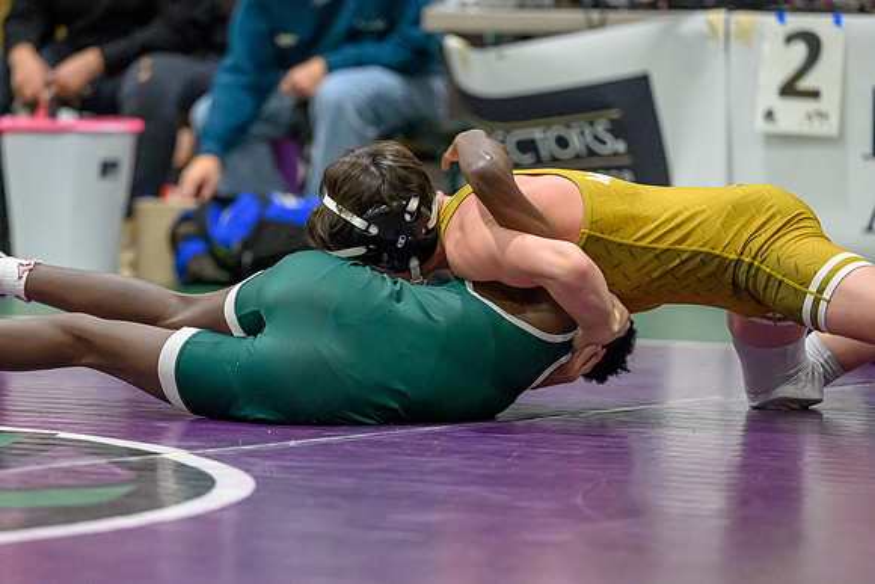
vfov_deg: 5.8
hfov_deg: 8.7
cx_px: 342
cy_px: 303
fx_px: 5728
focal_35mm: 236
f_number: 2.8
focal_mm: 175
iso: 11400
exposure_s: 1/800
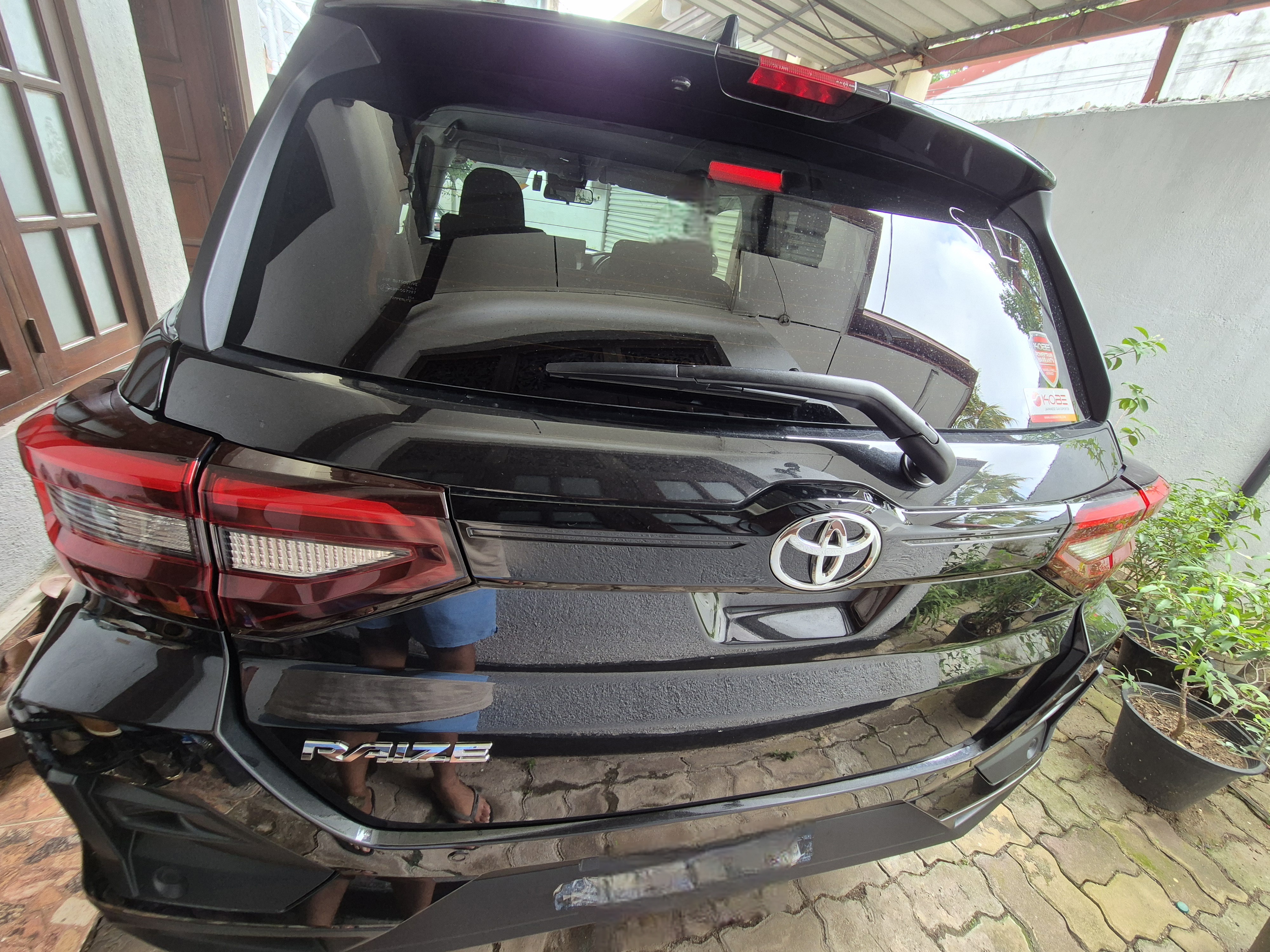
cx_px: 635
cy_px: 476
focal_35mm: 13
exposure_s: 1/50
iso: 80
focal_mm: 2.2
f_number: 2.2
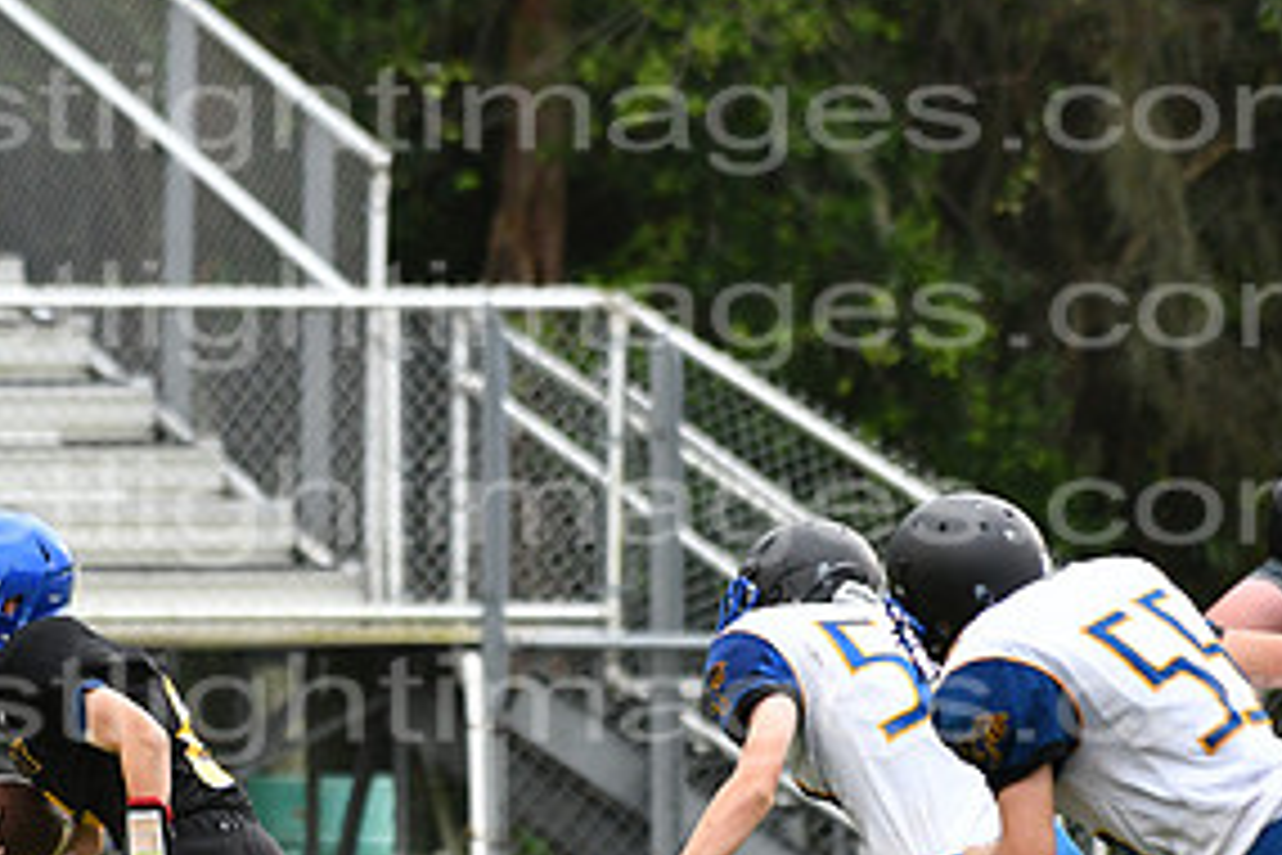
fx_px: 15205
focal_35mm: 427
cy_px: 808
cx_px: 364
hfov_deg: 4.8
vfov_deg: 3.2
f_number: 3.5
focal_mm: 140
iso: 1000
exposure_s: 1/1600
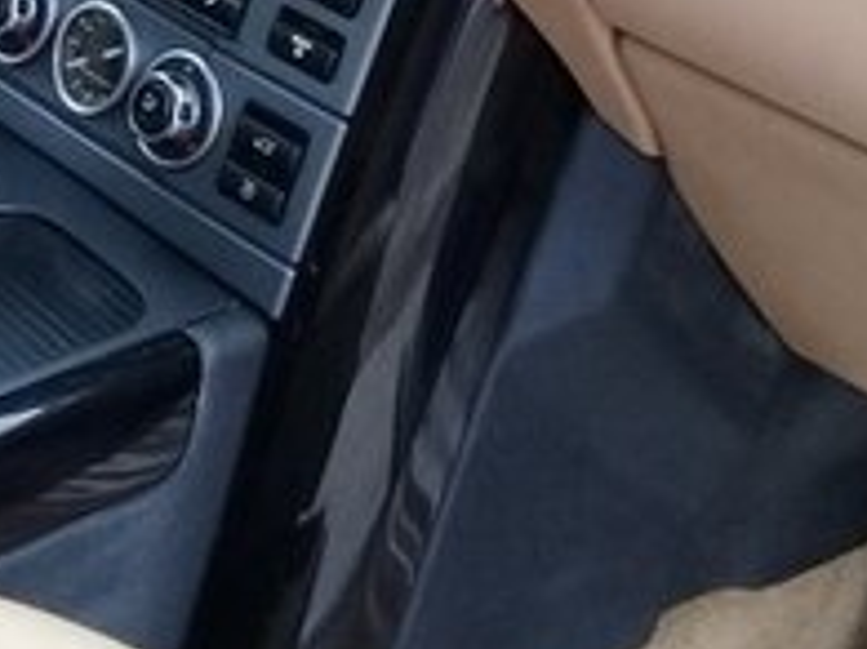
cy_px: -336
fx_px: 2628
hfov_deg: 18.3
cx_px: 9
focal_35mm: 105
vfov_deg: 13.3
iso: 80
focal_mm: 3.3
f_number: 2.2
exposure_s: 1/100
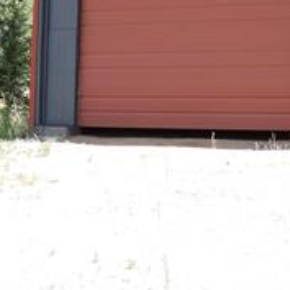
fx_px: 1062
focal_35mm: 112
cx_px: 321
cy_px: -70
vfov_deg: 15.0
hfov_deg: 15.2
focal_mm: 6.2
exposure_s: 1/200
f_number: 3.3
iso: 80
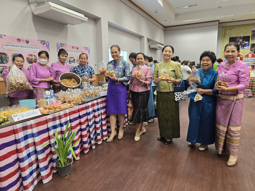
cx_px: 128
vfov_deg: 58.9
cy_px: 96
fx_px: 169
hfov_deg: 73.9
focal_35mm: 23
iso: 400
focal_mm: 6.3
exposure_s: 1/100
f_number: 1.7
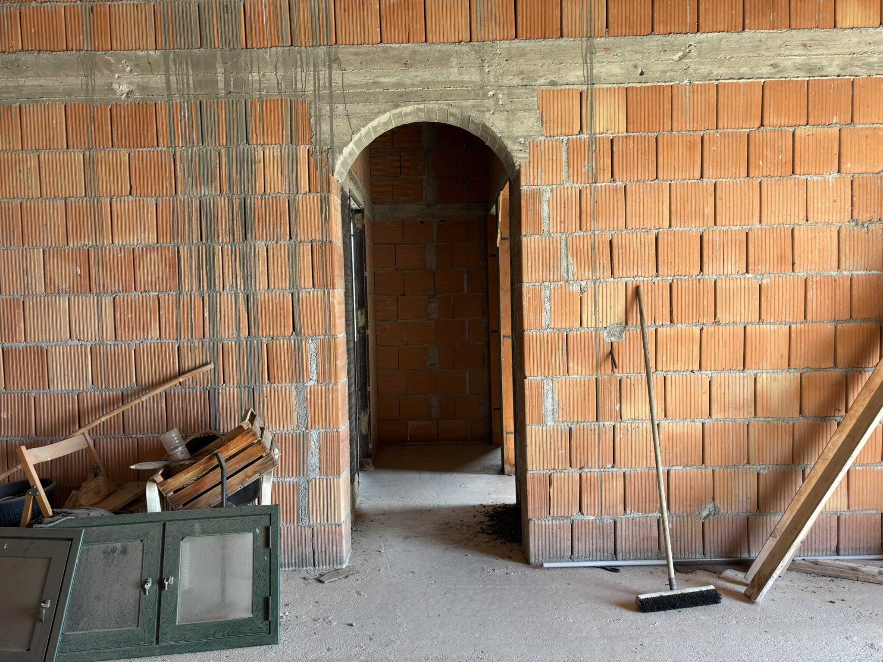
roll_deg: +2.2
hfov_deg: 67.3
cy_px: 331
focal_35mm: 26
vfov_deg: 53.1
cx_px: 442
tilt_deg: -1.7
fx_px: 663
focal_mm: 5.96
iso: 50
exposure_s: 1/121
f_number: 1.6
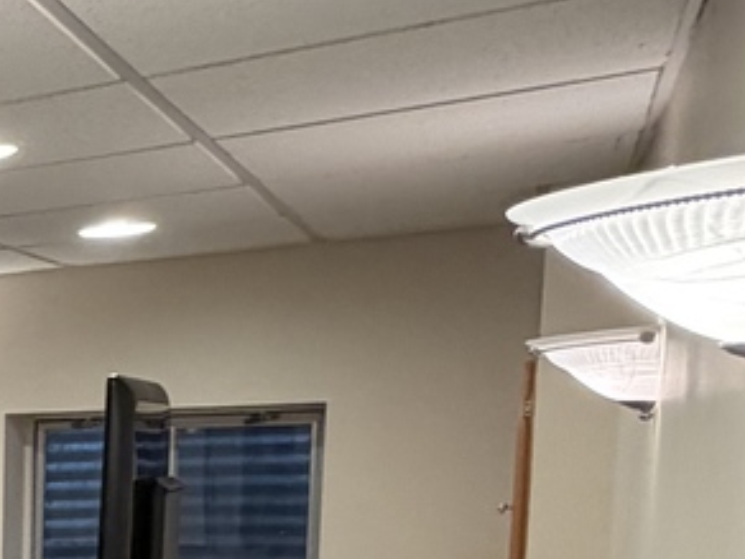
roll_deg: +1.1
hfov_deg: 18.2
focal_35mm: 69
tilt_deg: -5.4
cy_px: 610
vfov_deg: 20.4
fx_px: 1485
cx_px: -768
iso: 250
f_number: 2.2
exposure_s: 1/60
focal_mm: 2.22
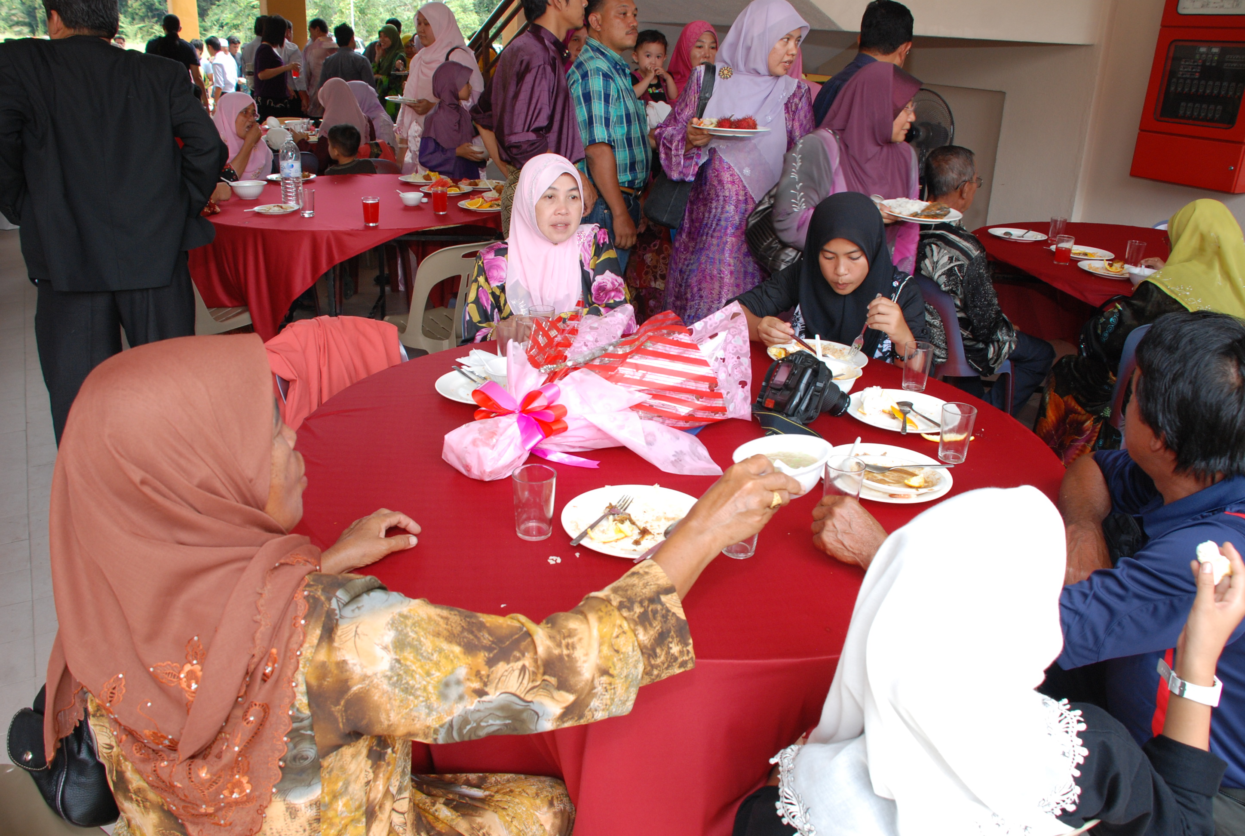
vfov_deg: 43.8
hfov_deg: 61.8
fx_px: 1040
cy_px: 418
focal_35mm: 30
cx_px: 622
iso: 400
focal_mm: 20
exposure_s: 1/100
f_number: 5.6
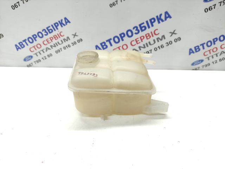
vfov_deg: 54.9
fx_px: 162
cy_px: 84
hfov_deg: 69.4
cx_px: 112
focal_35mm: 25
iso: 128
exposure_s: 1/50
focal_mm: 5.43
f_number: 1.89
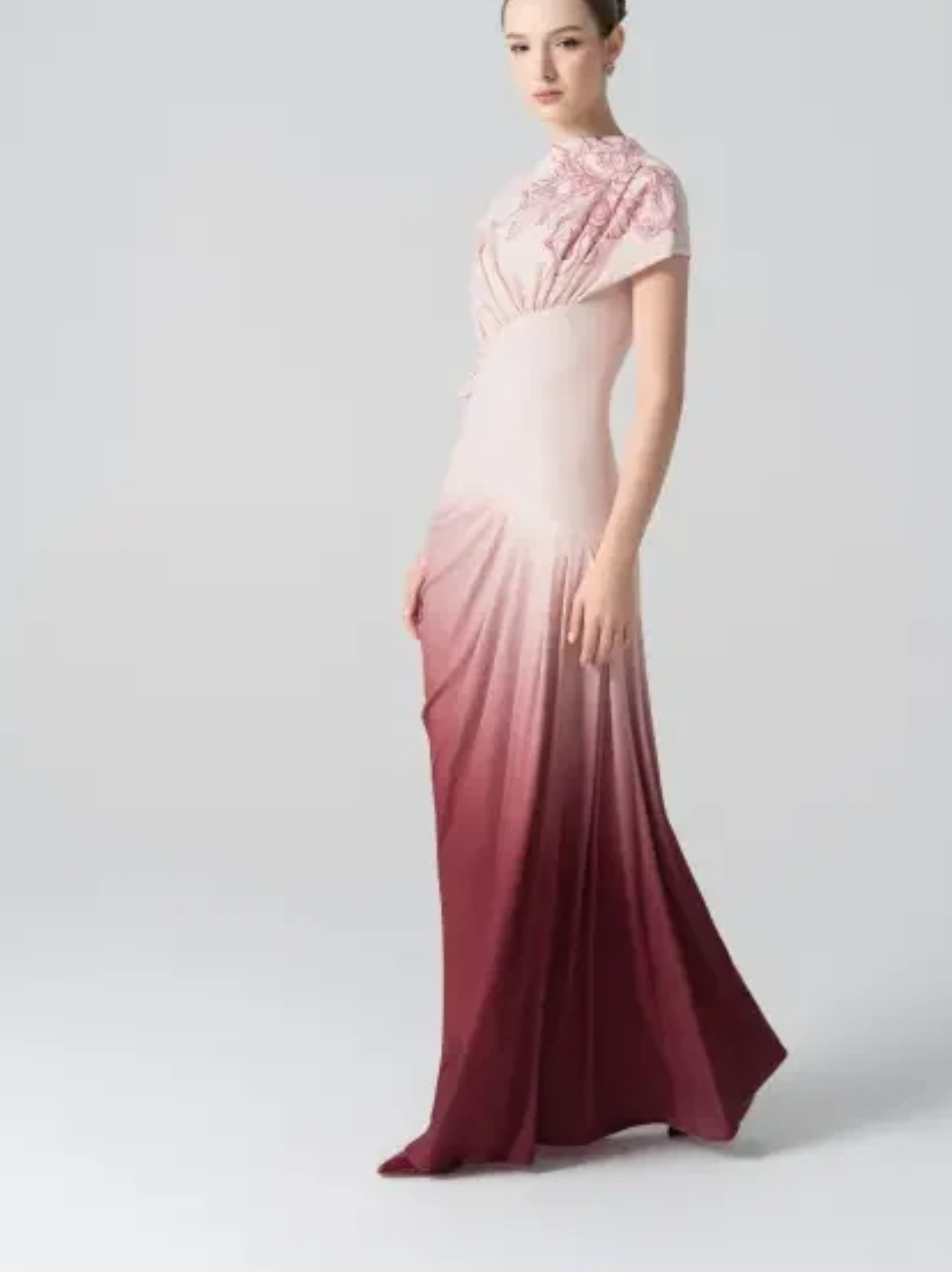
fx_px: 2460
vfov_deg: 28.9
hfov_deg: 21.9
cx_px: 525
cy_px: 543
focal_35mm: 67
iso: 160
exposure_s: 1/160
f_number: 7.1
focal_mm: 55
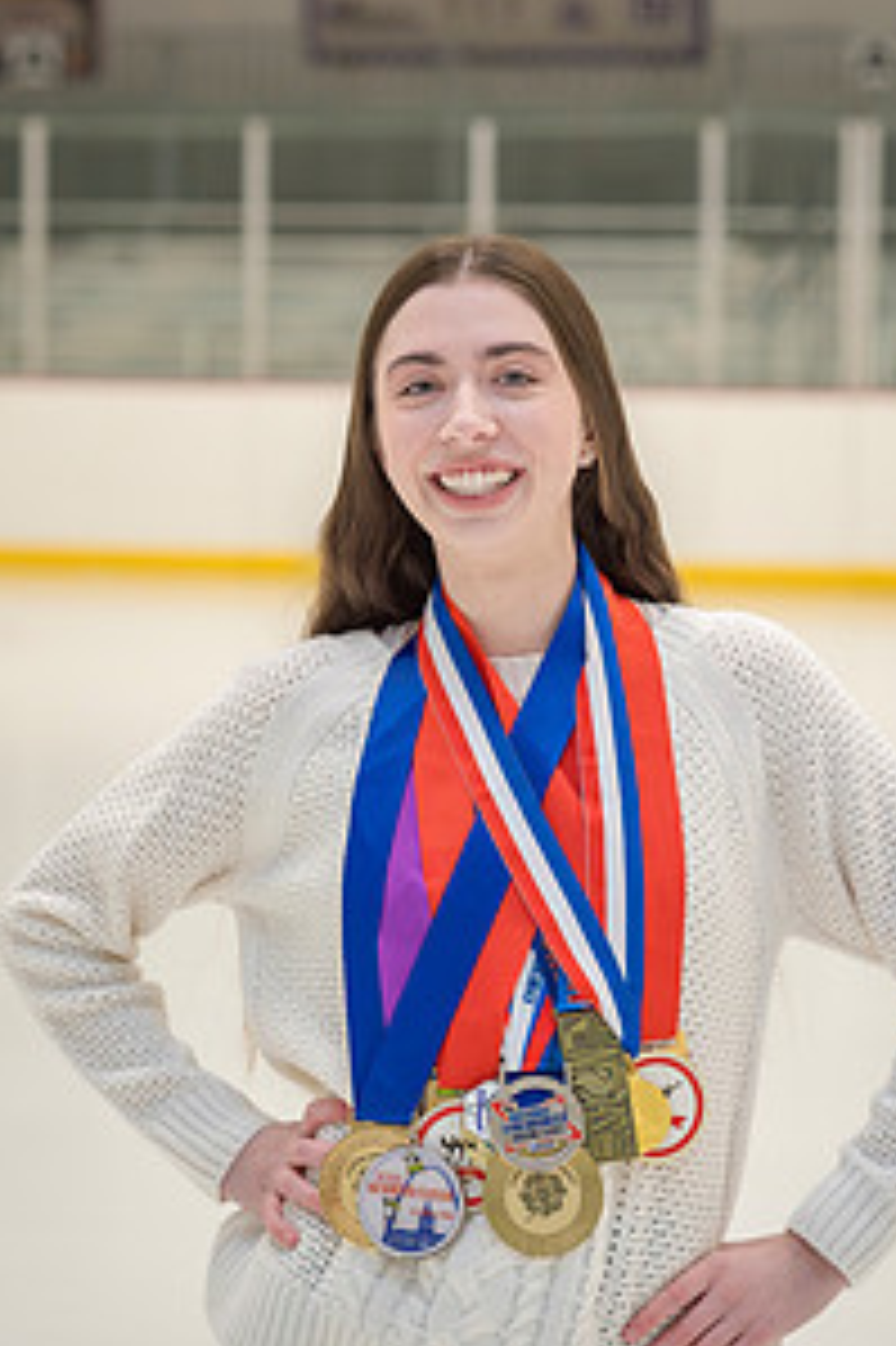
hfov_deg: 10.7
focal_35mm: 128
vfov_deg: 16.0
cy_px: 779
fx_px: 4784
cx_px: 522
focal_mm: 85
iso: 1000
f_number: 4
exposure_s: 1/320
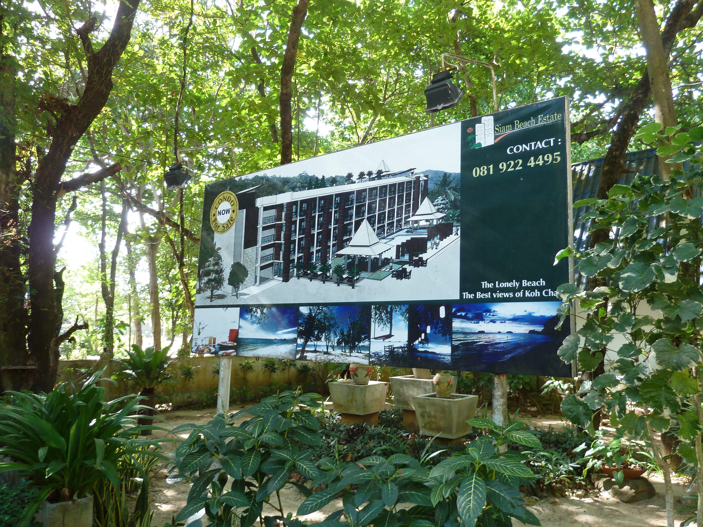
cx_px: 352
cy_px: 264
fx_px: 508
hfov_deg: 69.4
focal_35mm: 25
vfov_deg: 54.9
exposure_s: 1/30
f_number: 3.3
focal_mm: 4.1
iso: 80
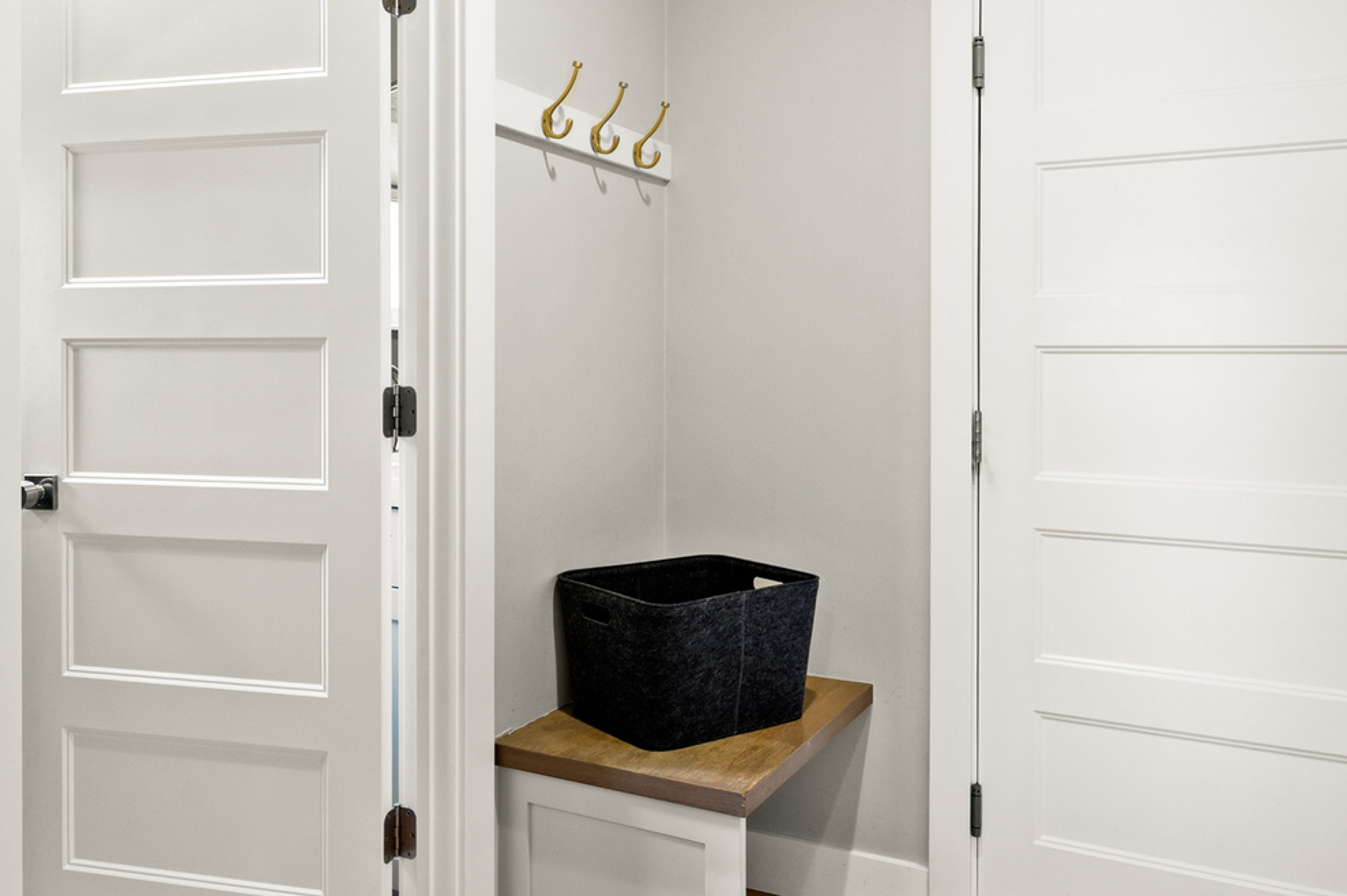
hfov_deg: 63.7
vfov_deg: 44.6
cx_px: 640
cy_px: 347
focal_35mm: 29
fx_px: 1084
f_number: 7.1
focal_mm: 14
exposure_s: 1/8
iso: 500
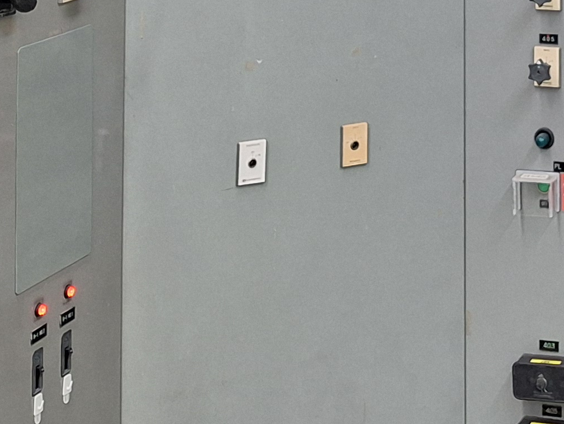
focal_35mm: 93
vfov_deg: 14.1
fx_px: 1515
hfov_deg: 20.5
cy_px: -332
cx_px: 554
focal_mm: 5.54
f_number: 1.8
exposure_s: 1/40
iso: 200
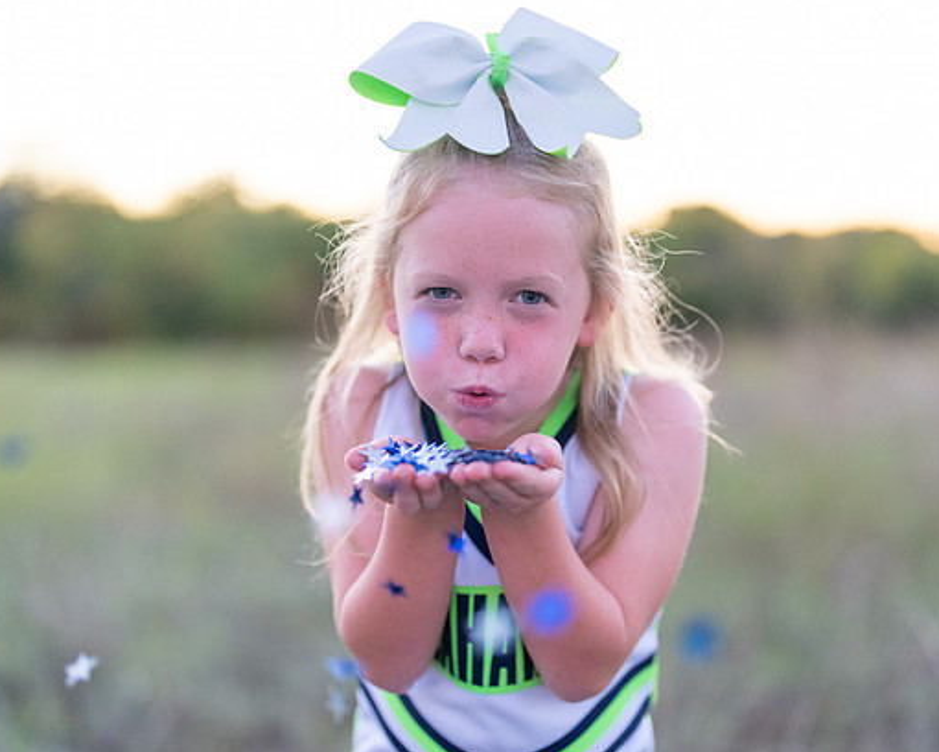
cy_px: 417
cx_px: 498
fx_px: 1779
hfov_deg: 29.6
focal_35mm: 64
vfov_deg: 23.8
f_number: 1.2
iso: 1000
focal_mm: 50
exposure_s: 1/1000
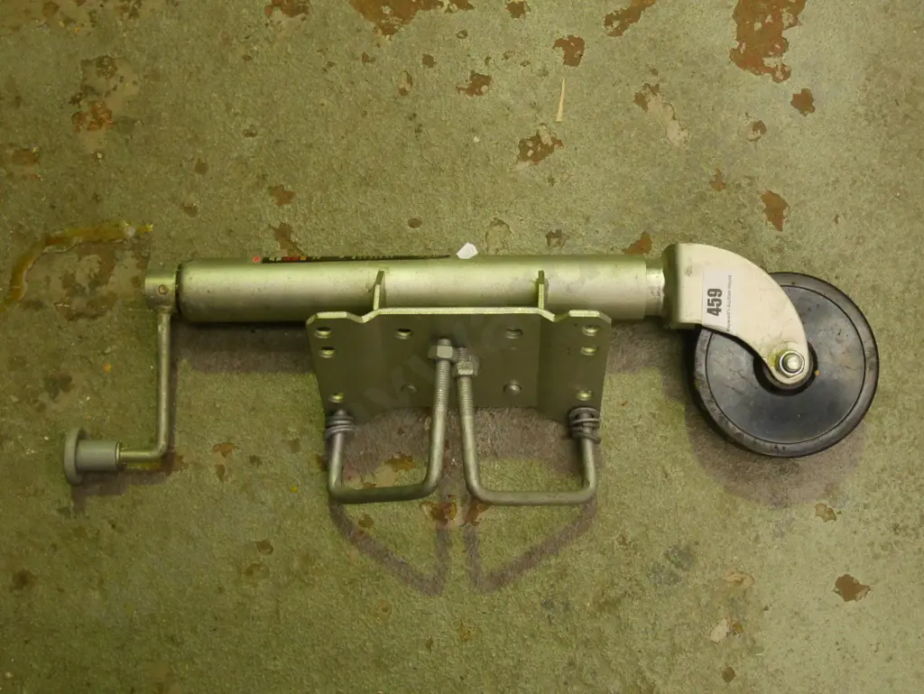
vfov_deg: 29.1
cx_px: 462
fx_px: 1335
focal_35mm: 50
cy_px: 347
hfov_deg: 38.2
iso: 3200
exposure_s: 1/160
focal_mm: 25
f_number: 5.2
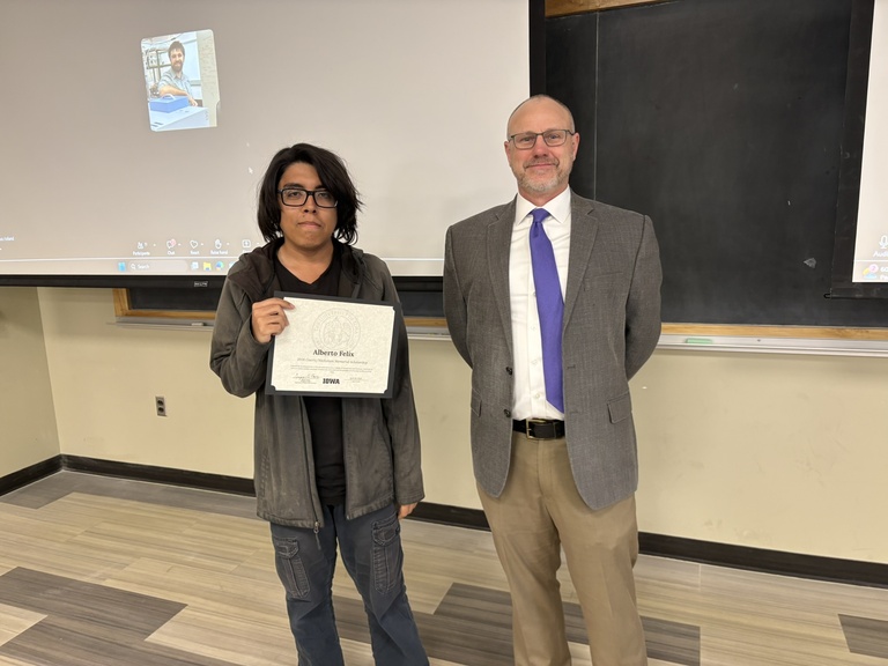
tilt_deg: -10.9
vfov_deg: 53.1
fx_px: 667
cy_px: 333
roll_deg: +2.2
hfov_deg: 67.3
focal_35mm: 26
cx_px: 444
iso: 160
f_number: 1.6
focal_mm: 5.96
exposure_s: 1/60
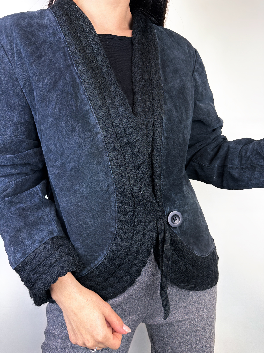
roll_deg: +0.4
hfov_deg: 56.8
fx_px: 244
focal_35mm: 24
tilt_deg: -4.5
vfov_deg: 71.6
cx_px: 132
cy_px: 176
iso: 80
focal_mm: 6.86
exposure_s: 1/100
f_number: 1.78
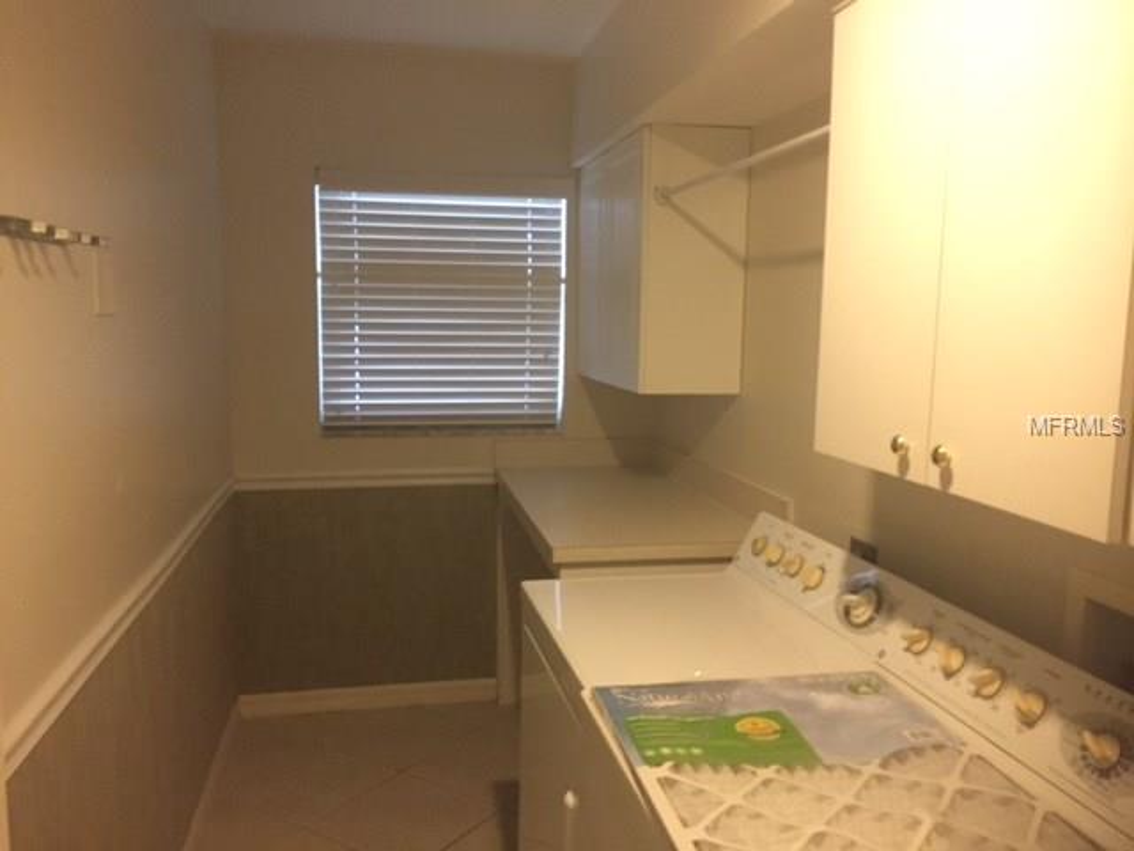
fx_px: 950
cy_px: 426
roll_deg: -2.1
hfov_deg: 61.7
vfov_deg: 48.2
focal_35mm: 29
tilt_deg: -6.8
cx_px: 567
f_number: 2.2
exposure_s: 1/15
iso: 320
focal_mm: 4.15
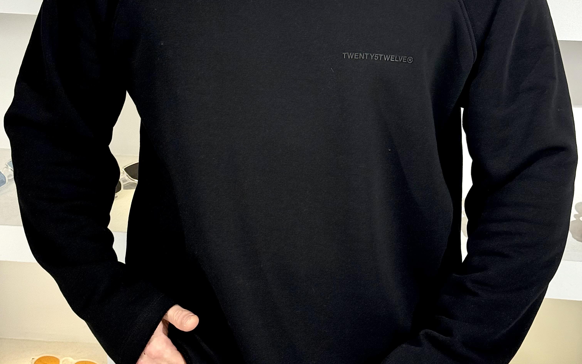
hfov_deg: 30.2
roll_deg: -1.1
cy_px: 151
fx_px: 1079
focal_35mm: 68
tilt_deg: -19.4
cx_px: 291
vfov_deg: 19.1
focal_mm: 6.76
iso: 250
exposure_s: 1/100
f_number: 1.78
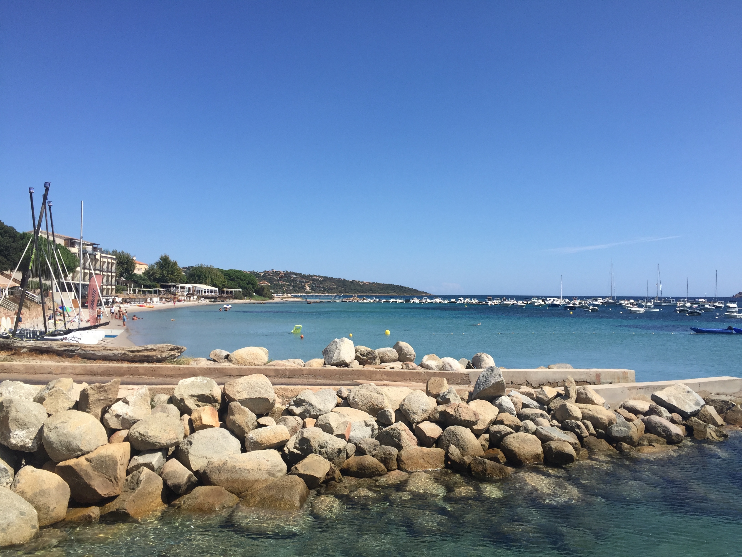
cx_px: 371
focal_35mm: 29
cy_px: 278
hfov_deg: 61.7
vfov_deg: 48.2
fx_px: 622
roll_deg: -0.5
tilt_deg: +1.5
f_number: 2.2
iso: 32
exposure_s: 1/2475
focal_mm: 4.15
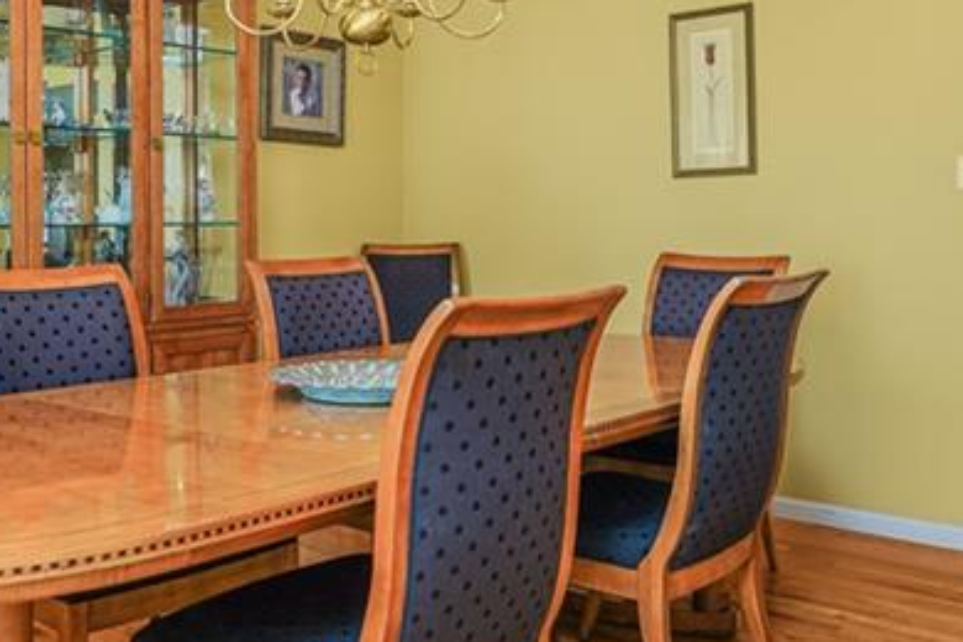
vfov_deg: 31.6
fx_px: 1123
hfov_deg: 46.4
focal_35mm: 42
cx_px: 440
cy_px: 207
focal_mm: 16
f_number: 4
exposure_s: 1/20
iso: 64
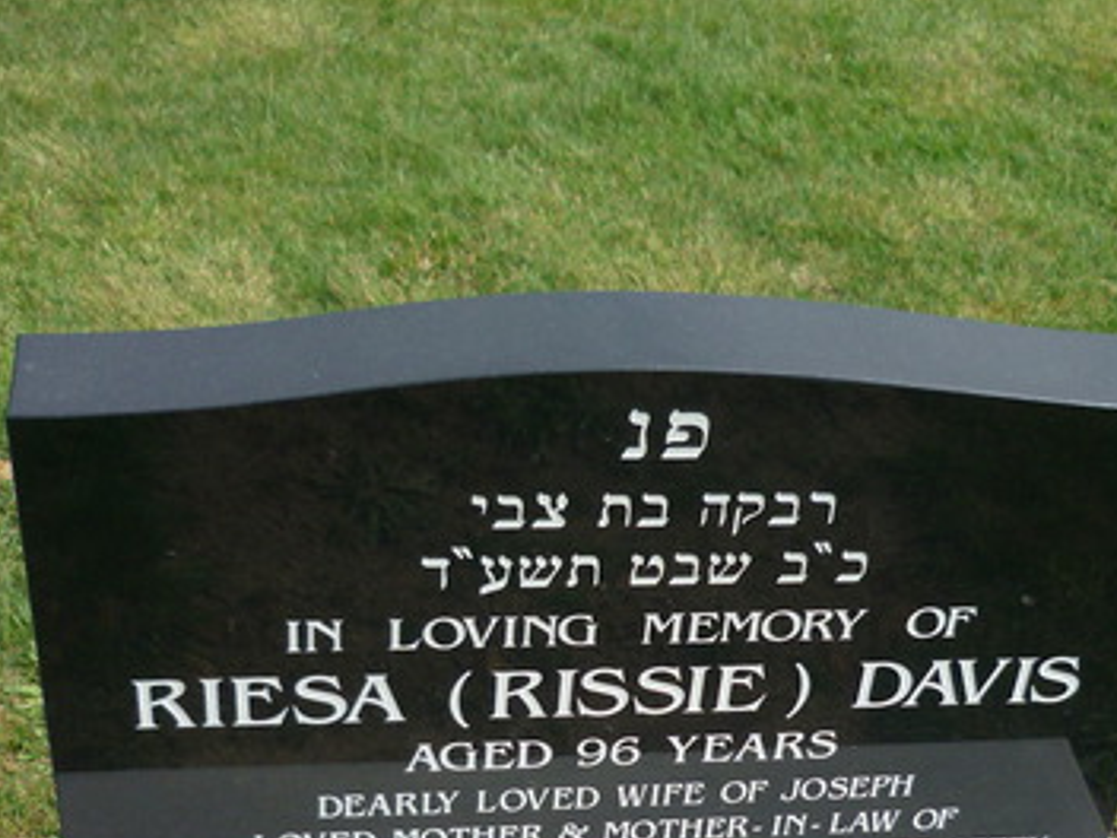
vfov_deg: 23.7
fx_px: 1968
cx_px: 647
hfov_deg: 31.6
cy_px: 644
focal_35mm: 61
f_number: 8
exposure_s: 1/125
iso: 80
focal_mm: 5.5
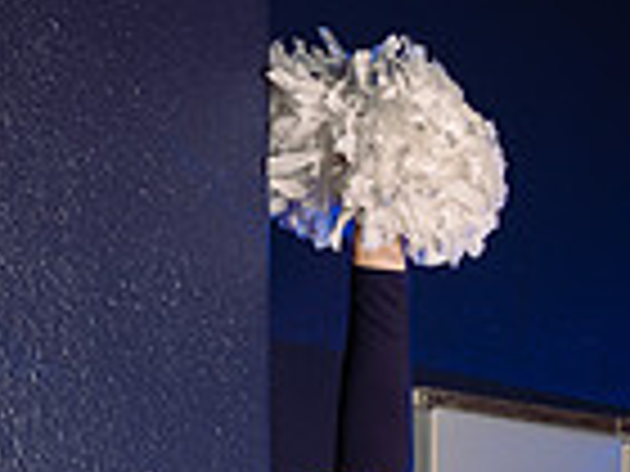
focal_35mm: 133
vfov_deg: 10.1
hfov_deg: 14.8
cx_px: 490
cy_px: 1002
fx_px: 2421
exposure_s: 1/250
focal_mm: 43
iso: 100
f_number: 5.6
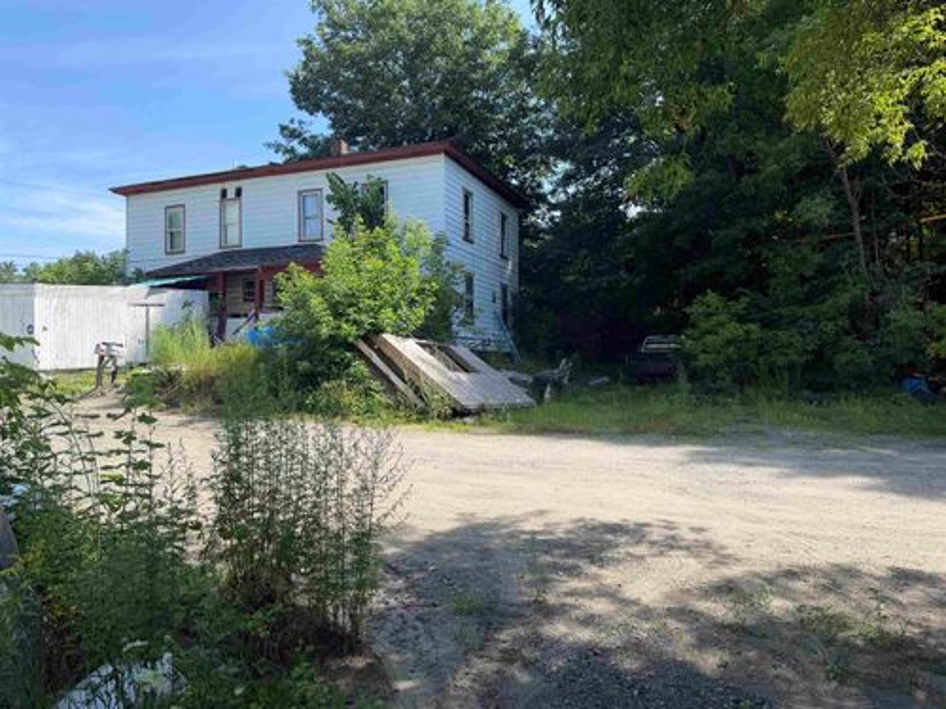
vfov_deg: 56.8
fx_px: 656
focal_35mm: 24
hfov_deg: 71.6
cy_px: 354
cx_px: 473
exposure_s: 1/1812
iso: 80
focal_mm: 6.76
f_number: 1.78
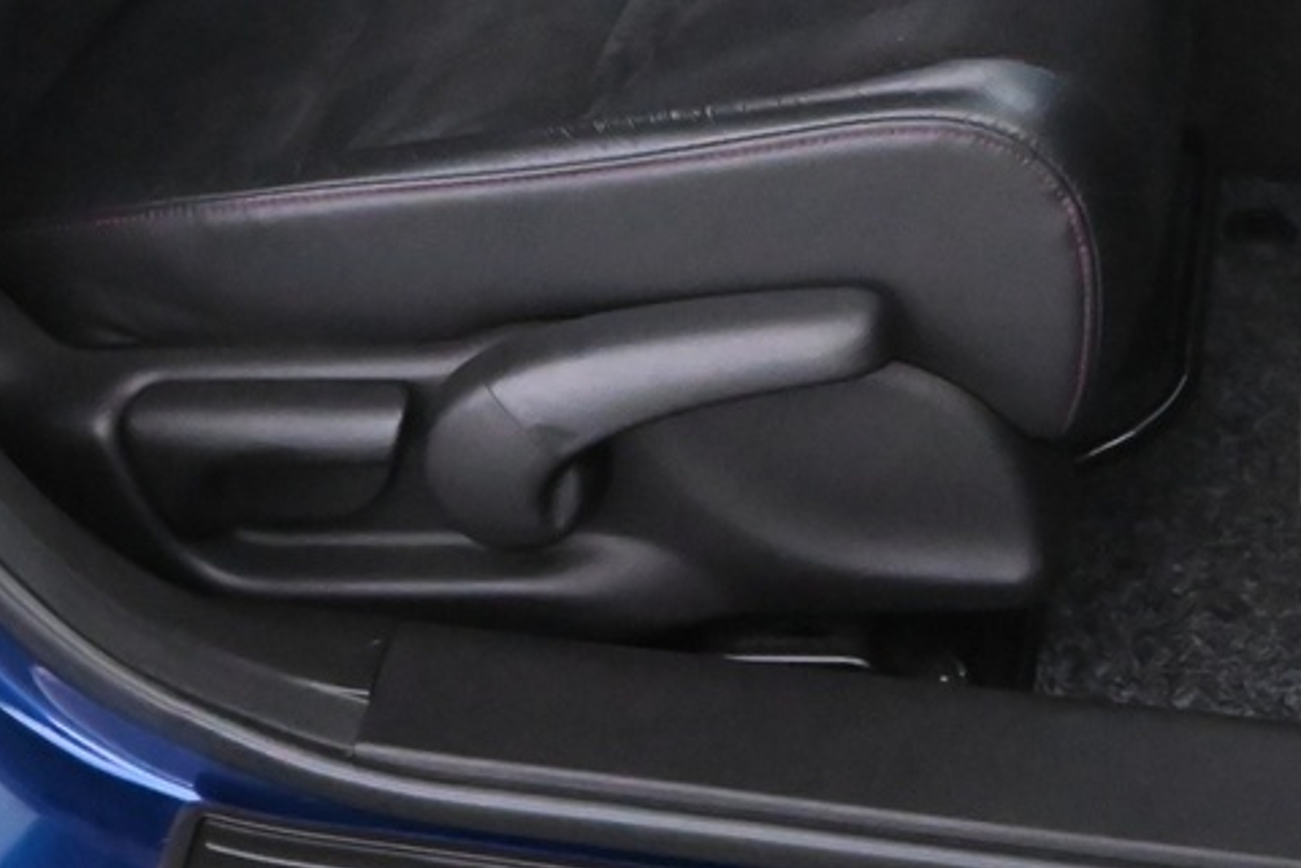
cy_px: -532
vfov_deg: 15.3
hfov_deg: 25.0
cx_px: 575
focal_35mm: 81
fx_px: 2927
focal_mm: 16
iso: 6400
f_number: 4.5
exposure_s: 1/40
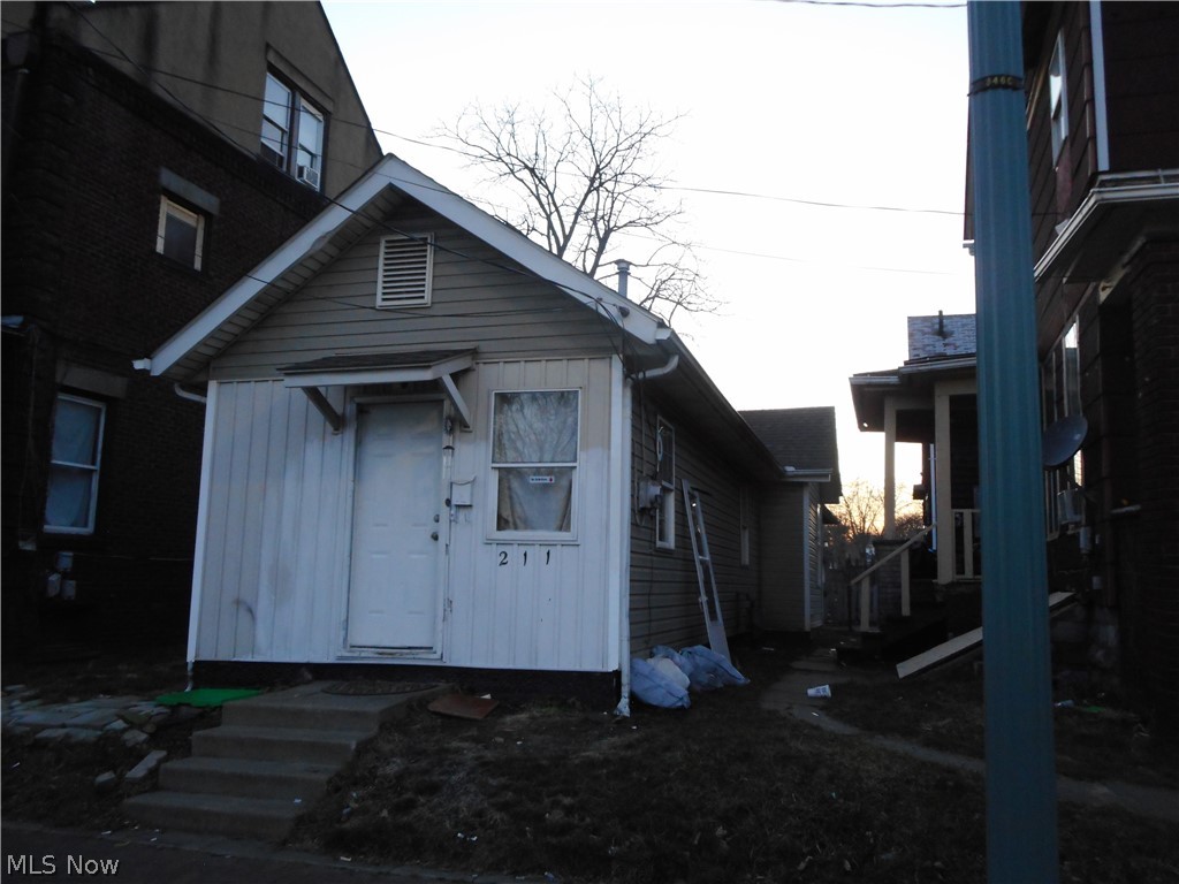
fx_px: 988
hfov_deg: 61.7
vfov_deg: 48.2
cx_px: 590
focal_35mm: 29
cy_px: 442
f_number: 4
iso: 280
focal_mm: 5.2
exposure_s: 1/30
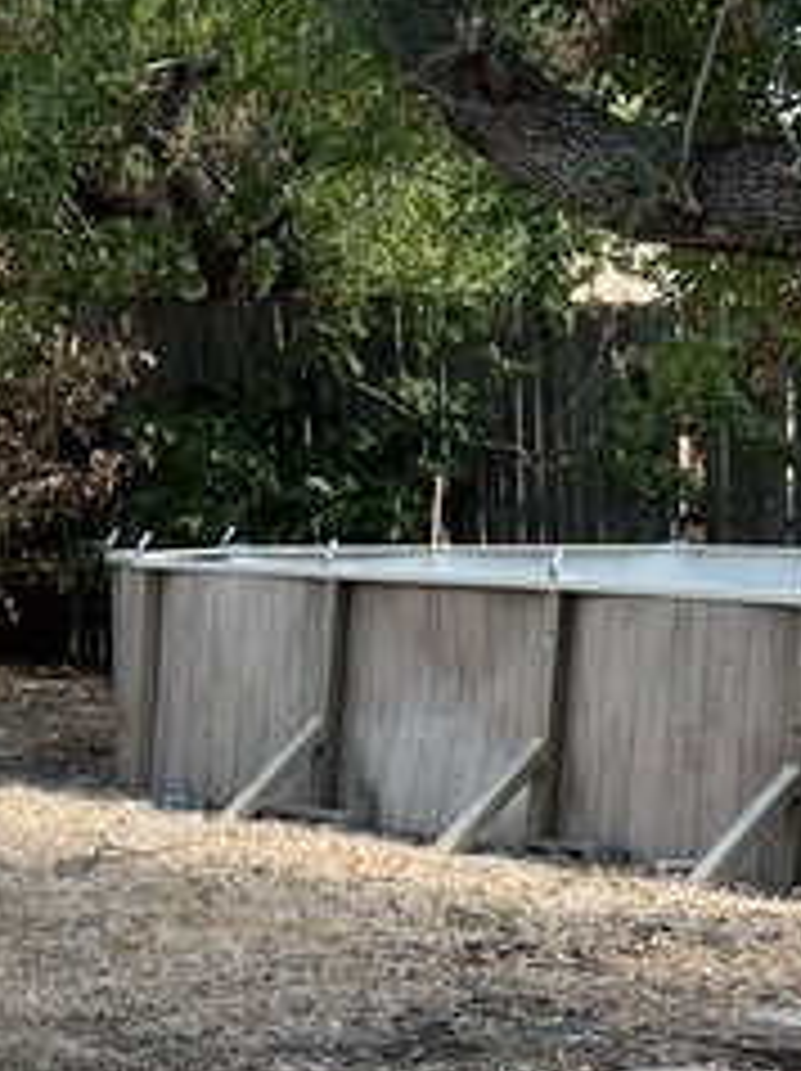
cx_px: -207
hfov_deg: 12.2
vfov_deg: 16.6
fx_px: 3647
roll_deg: +0.2
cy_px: 792
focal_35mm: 118
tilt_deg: -5.7
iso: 50
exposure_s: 1/743
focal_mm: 5.7
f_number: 1.5
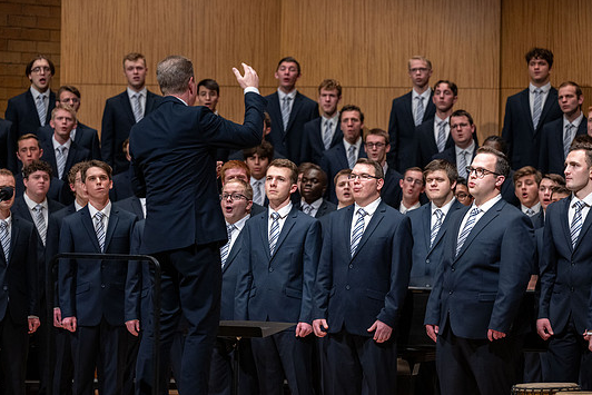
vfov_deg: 7.6
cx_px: 299
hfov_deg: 11.4
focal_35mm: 180
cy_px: 194
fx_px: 2961
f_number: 4
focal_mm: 165
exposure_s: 1/200
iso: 2000
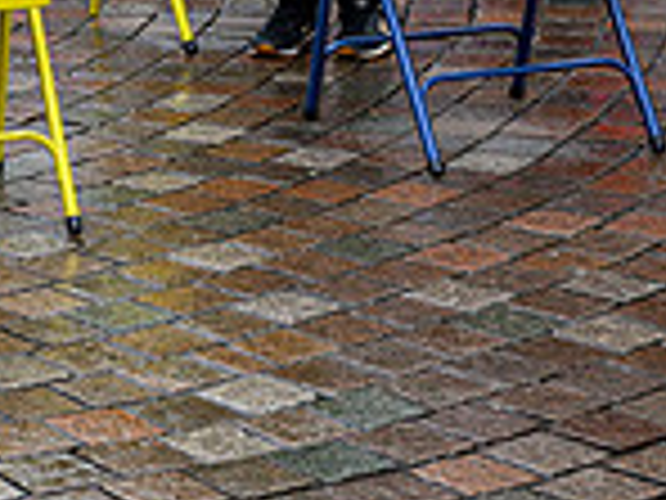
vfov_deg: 9.3
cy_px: -200
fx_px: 3021
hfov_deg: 11.2
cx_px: -720
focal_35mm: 157
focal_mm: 39
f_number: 4.5
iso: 500
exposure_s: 1/800
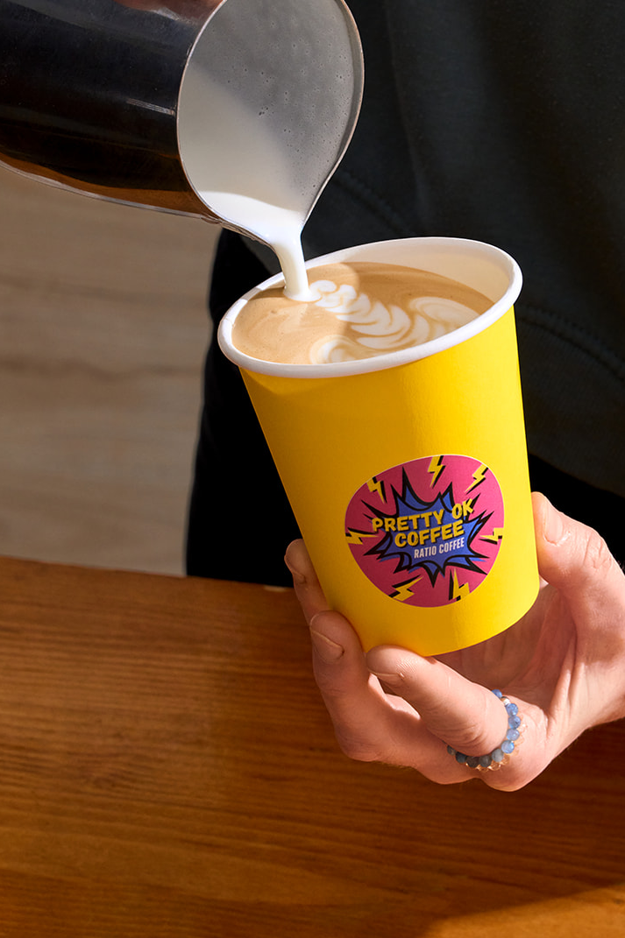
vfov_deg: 18.2
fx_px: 2919
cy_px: 357
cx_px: 358
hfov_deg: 12.2
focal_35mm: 112
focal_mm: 75
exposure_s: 1/125
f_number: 14
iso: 1000
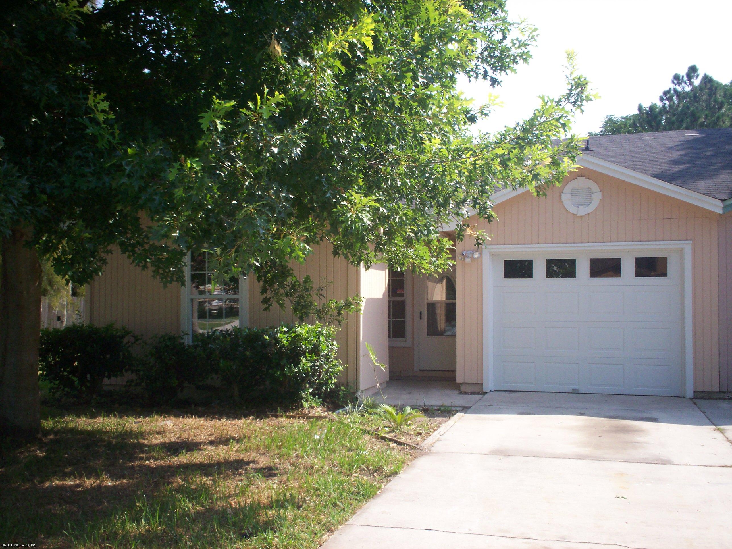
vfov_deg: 39.7
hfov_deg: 51.4
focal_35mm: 36
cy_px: 274
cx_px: 366
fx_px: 761
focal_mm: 6
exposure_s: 1/274
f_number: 4.5
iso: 100
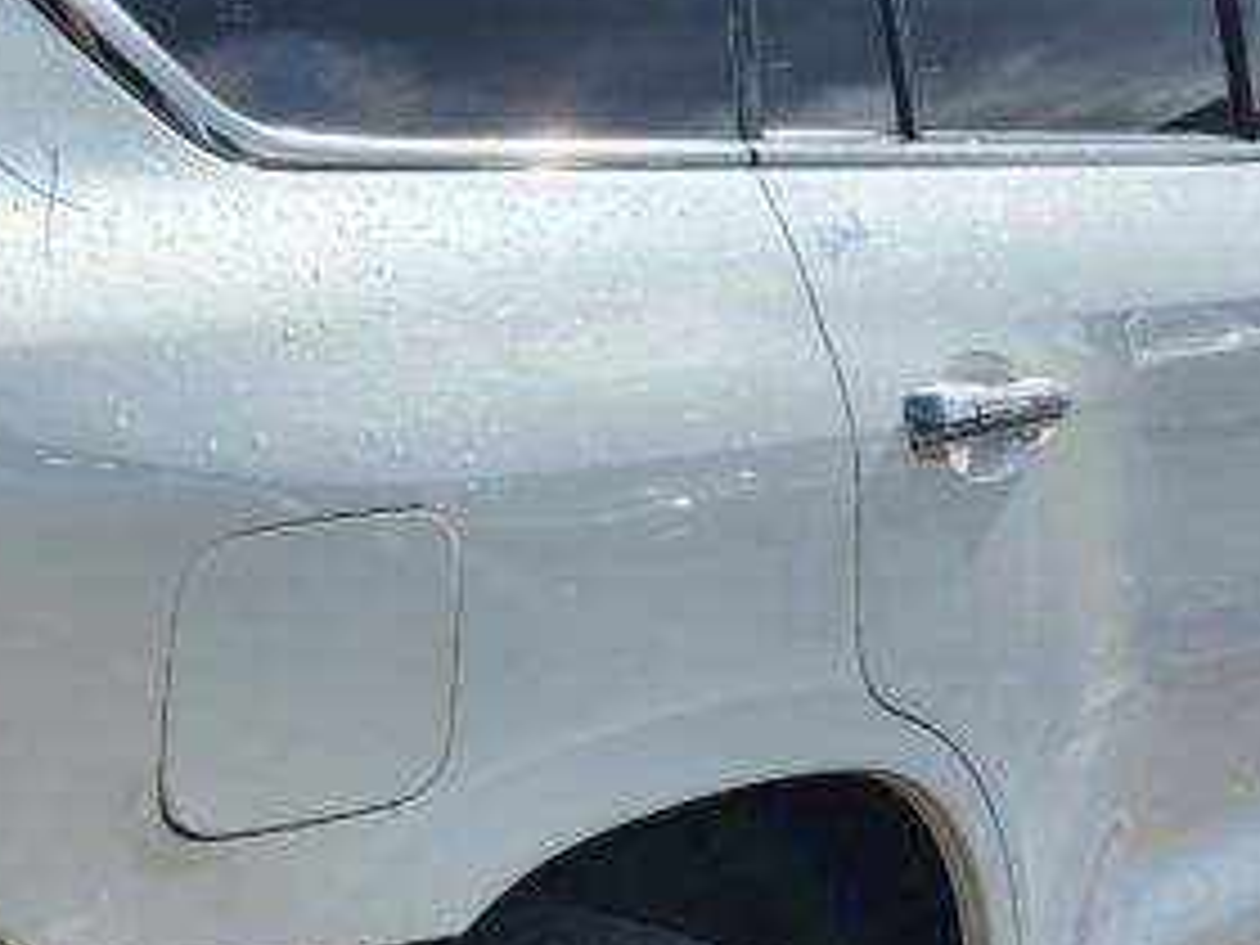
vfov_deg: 17.5
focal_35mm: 84
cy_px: 612
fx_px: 3058
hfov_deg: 22.2
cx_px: -72
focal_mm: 5.54
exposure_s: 1/1780
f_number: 1.8
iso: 25
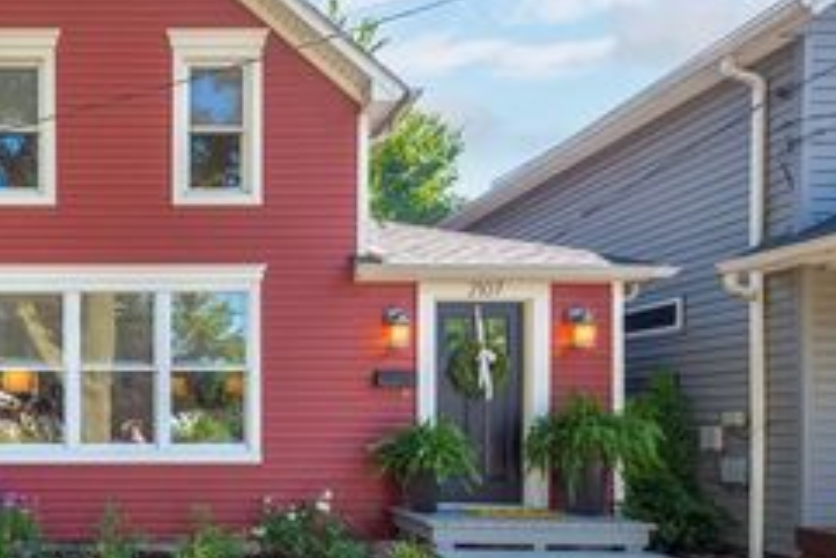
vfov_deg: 45.0
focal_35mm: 29
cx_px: 139
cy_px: 269
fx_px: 674
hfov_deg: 57.6
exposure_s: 1/60
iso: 100
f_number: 9
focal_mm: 14
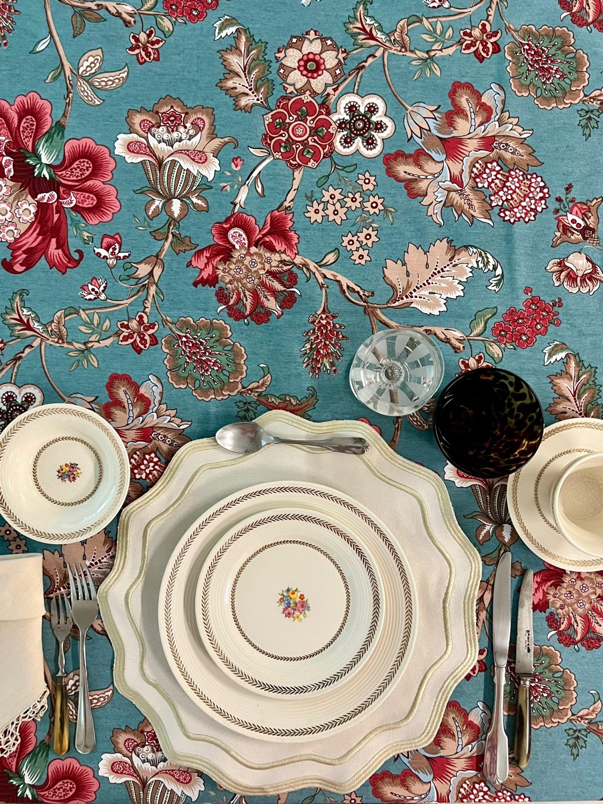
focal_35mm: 26
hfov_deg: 53.1
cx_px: 302
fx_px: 604
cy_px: 402
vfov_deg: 67.3
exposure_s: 1/60
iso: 250
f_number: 1.5
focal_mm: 5.7
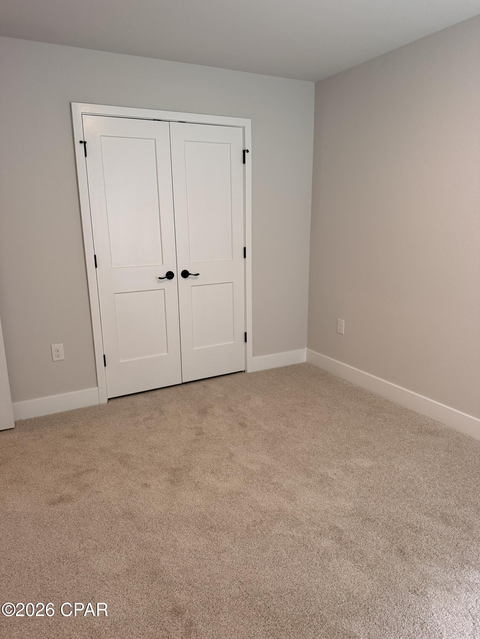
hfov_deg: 56.8
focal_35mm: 24
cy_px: 320
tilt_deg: -13.4
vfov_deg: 71.6
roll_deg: +0.2
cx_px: 240
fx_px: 444
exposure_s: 1/196
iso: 200
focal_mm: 6.76
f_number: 1.78
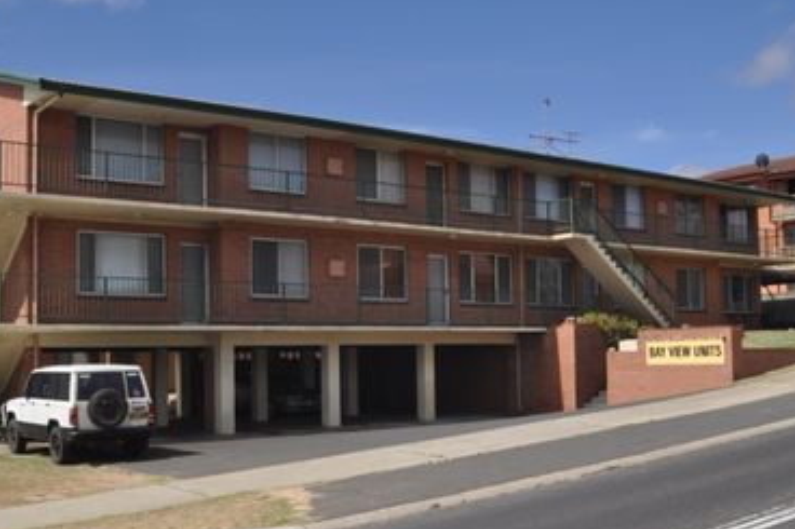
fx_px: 1015
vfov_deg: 29.1
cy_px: 329
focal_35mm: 46
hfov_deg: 42.8
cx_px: 380
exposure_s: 1/200
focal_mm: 24
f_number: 16
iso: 200
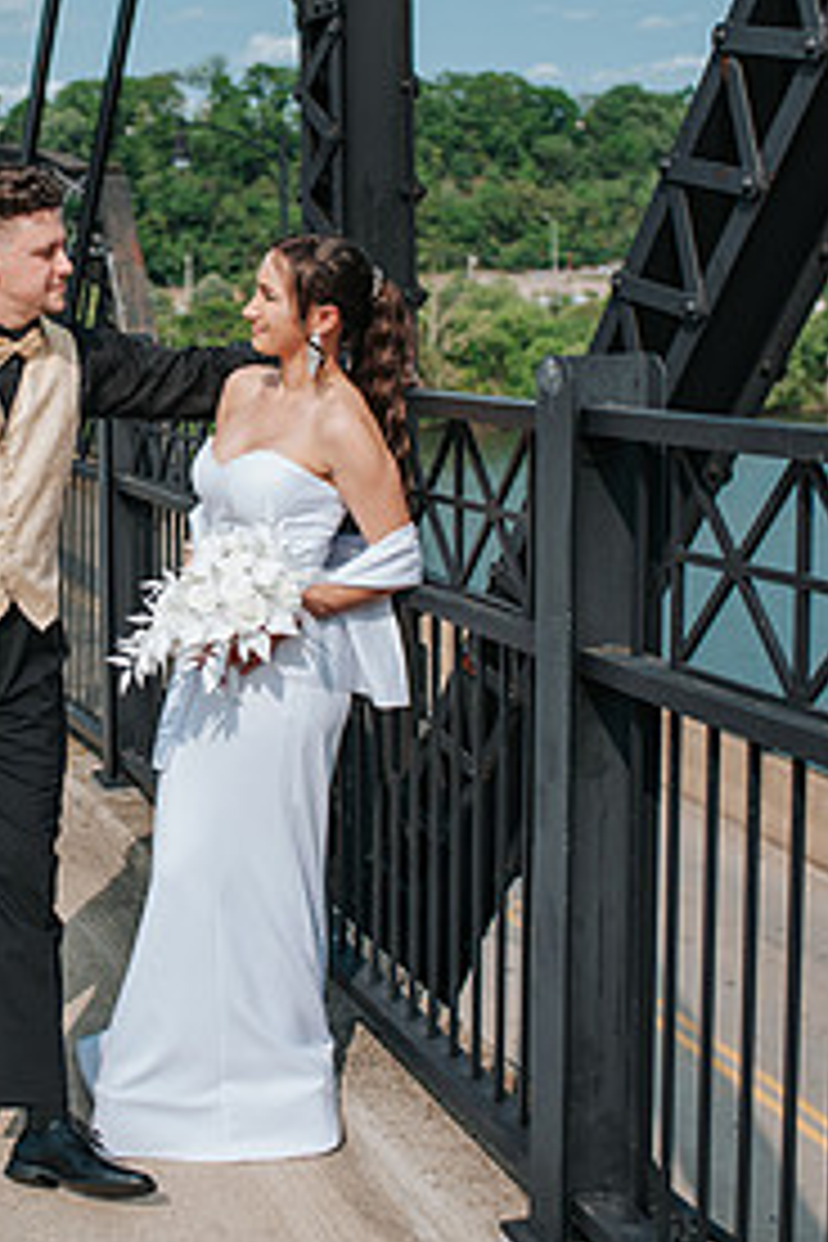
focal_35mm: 57
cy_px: 500
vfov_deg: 34.9
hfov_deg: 23.4
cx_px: 158
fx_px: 1966
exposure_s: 1/1600
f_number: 3.2
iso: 100
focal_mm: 35
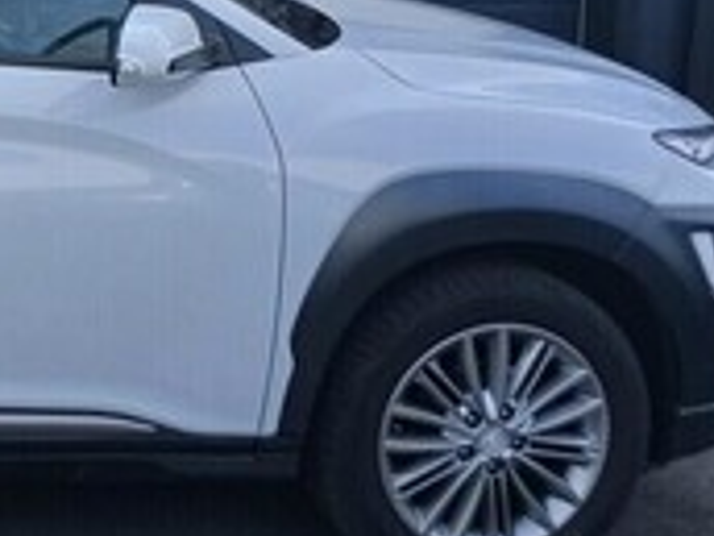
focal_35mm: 83
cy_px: -44
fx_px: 1712
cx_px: -270
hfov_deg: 20.9
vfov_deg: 17.2
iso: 20
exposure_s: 1/333
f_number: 1.8
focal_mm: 3.98
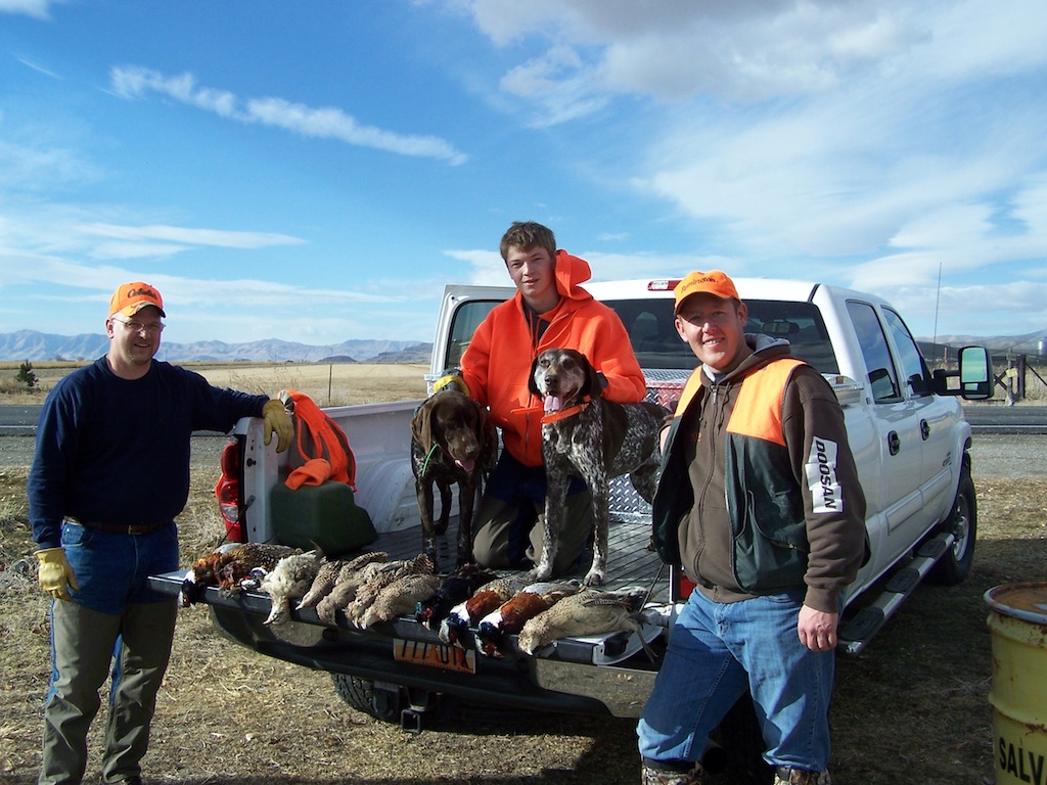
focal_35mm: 38
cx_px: 524
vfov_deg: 37.7
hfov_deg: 49.0
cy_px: 392
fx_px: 1149
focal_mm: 6.3
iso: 80
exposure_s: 1/750
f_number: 4
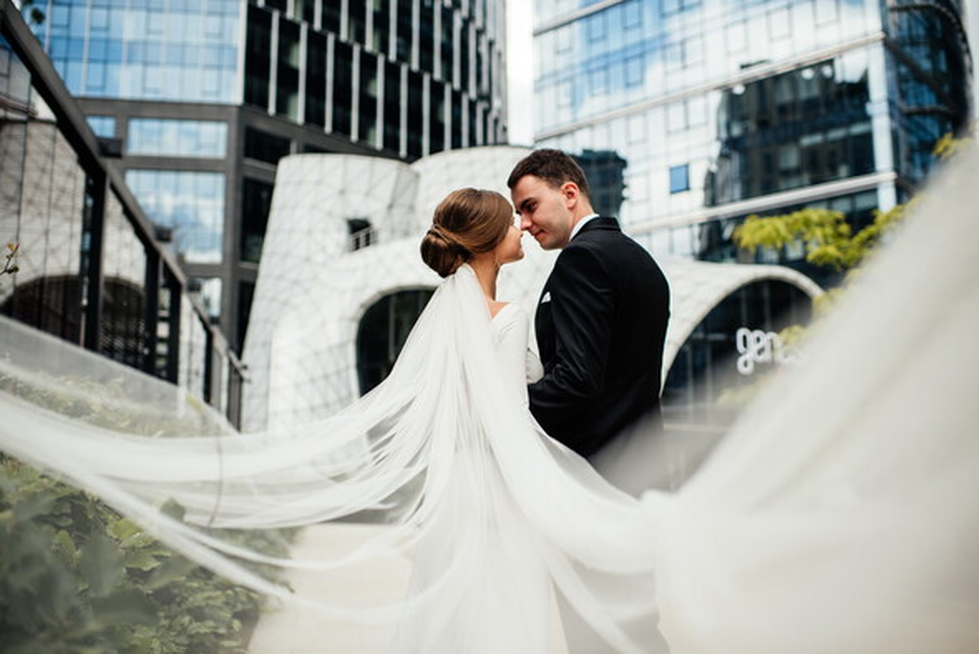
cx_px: 490
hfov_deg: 54.4
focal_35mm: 35
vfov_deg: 37.9
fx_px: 952
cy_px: 327
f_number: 2.2
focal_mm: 35
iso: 100
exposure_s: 1/1250
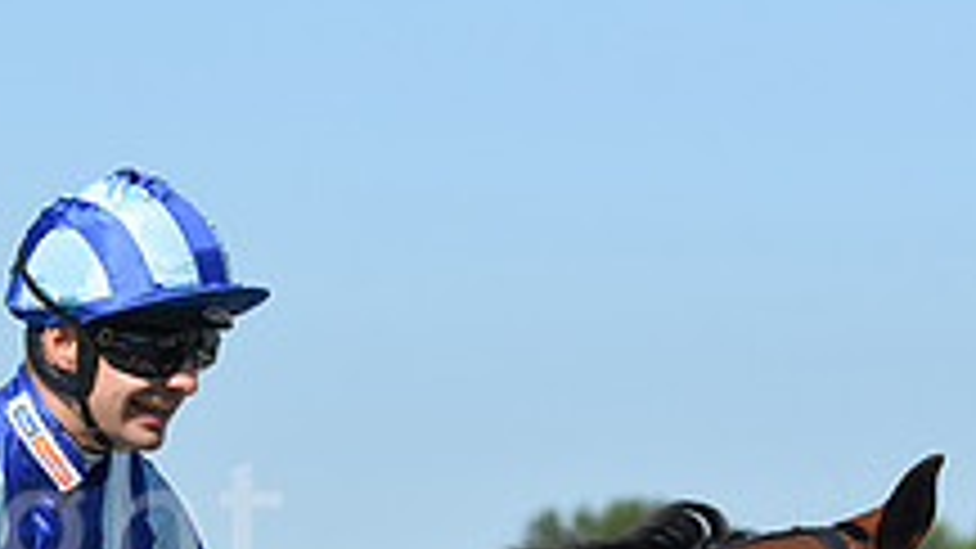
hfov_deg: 6.3
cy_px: 821
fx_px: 8850
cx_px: 9
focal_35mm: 342
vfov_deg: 3.5
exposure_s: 1/2500
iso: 400
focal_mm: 122
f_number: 6.3
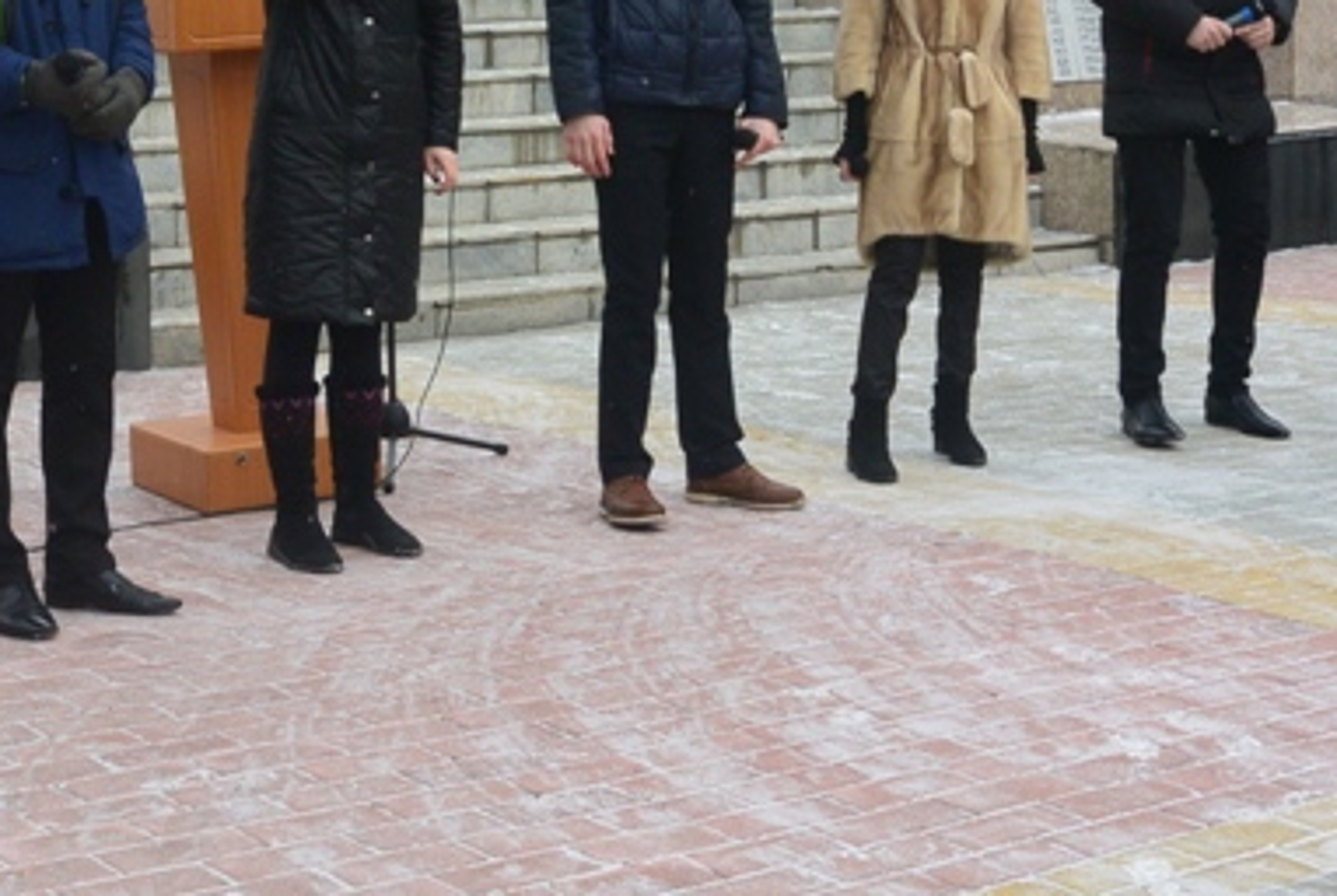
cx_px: 598
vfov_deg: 15.3
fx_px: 3273
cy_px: 14
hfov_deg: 23.1
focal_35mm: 88
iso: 180
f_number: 4.2
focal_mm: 15.6
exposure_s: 1/250
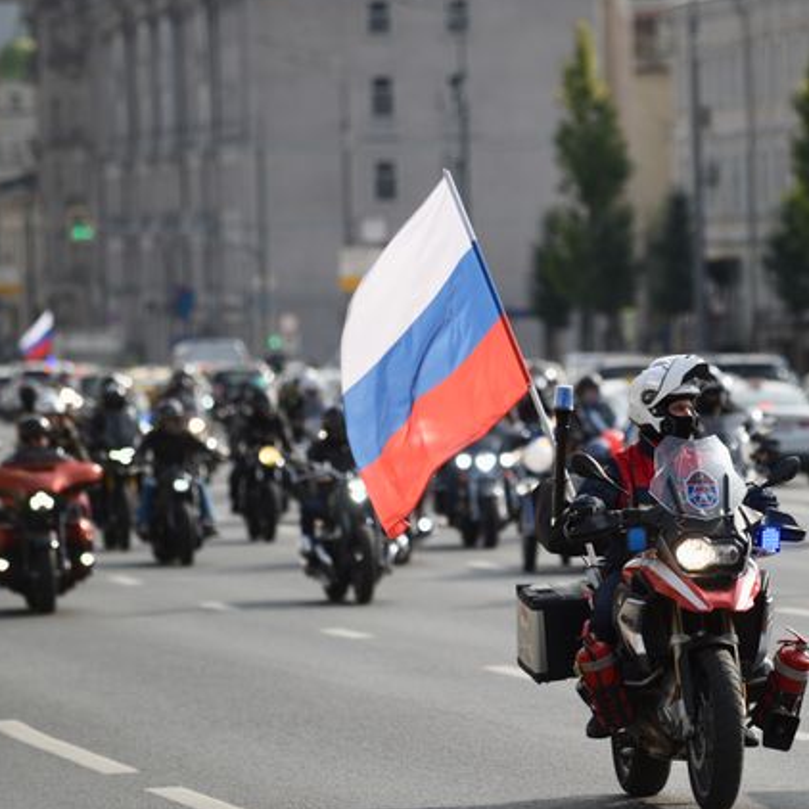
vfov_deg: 6.2
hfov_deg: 6.2
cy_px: 433
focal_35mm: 281
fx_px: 7430
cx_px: 621
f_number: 3.5
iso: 125
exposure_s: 1/1250
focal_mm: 200
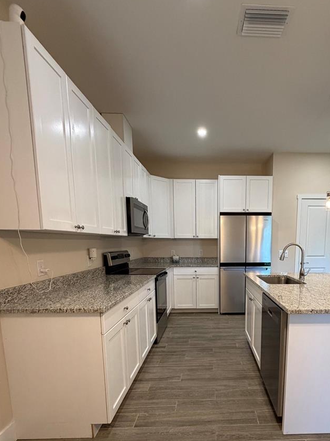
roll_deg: -0.7
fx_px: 254
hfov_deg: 64.5
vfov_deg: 79.8
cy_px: 283
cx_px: 216
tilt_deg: -9.0
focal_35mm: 20
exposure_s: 1/120
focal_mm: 2.22
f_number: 2.2
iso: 320
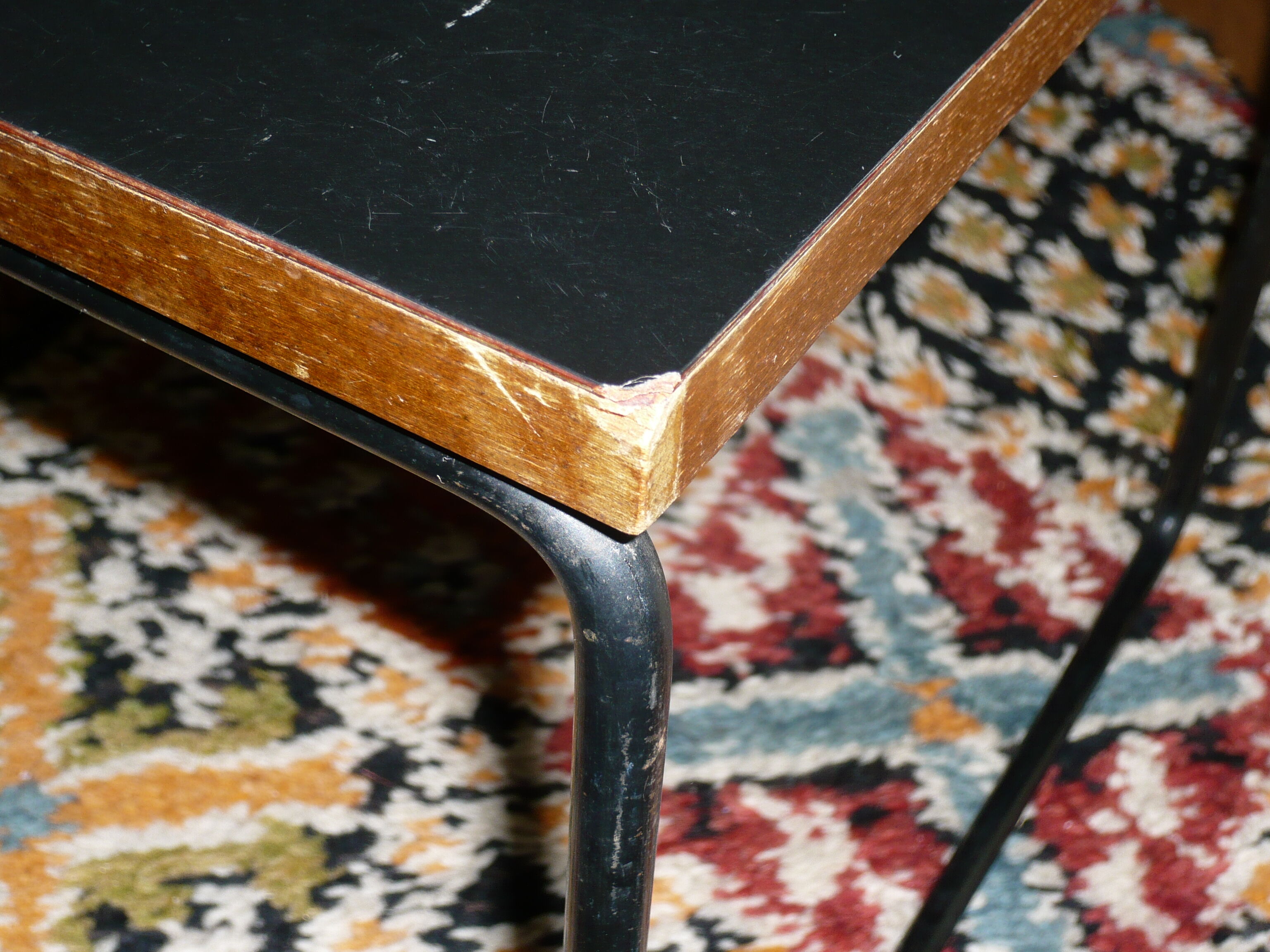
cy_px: 476
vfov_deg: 25.2
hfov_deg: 33.2
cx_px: 635
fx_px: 2128
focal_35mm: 58
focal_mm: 9.5
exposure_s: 1/30
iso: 100
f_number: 4.1
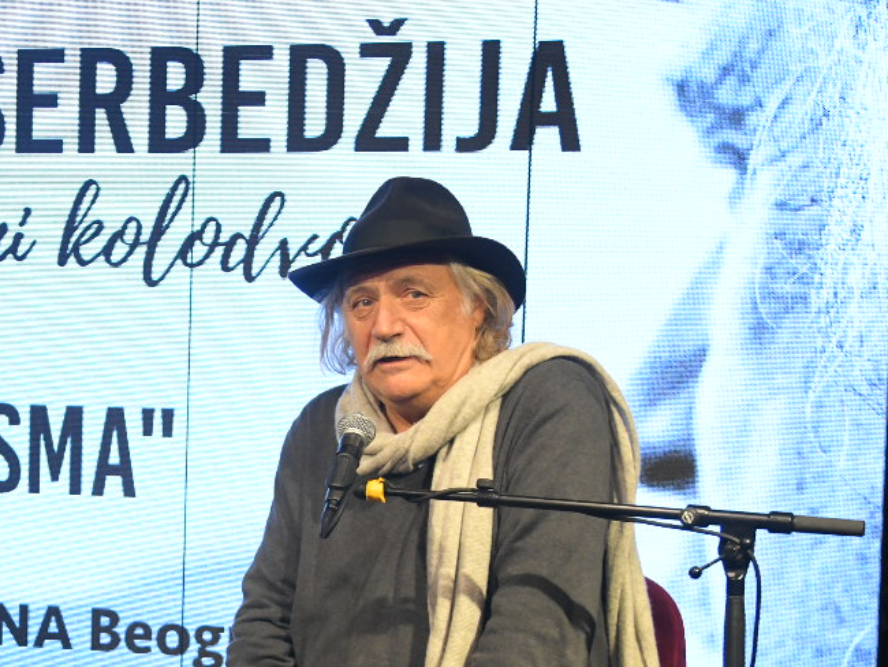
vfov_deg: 12.8
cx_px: 51
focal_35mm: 115
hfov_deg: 16.8
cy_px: 548
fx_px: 2951
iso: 2500
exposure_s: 1/320
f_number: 4
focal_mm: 48
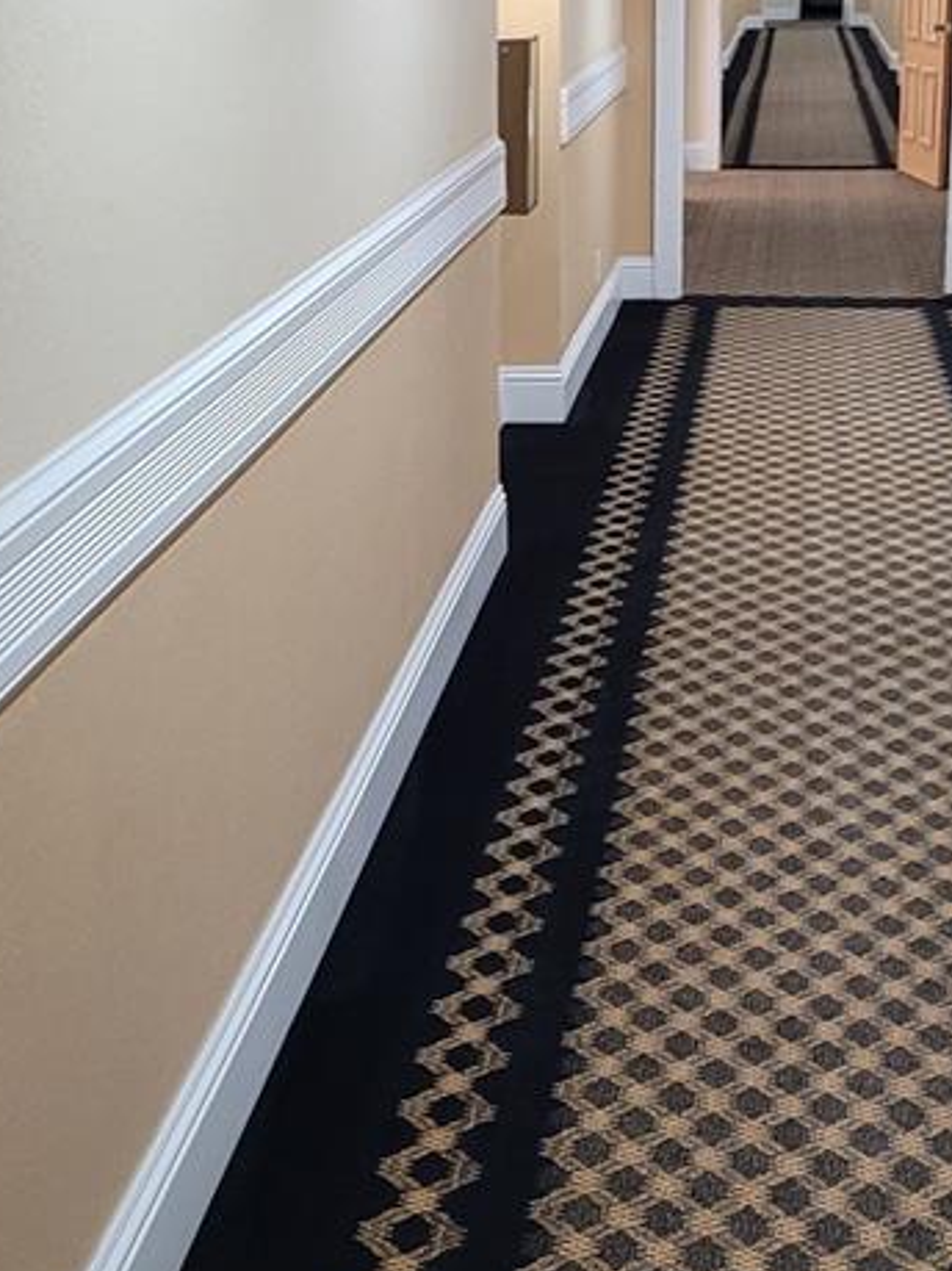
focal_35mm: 68
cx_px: 318
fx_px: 2495
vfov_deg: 28.5
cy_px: 529
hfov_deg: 21.5
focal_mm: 5.4
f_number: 1.8
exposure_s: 1/40
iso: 400
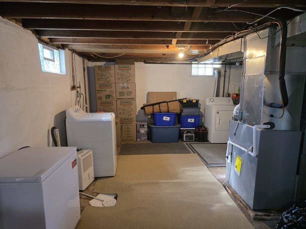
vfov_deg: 58.9
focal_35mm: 23
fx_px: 203
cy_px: 114
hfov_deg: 73.9
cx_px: 153
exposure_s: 1/120
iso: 640
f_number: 1.7
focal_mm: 6.3
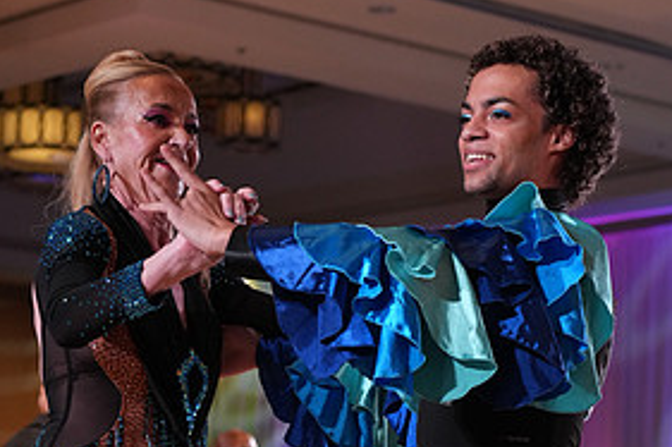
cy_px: 543
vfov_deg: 11.0
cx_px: 343
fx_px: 2276
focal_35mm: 122
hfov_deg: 16.8
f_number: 4
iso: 2500
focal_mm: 59
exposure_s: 1/500
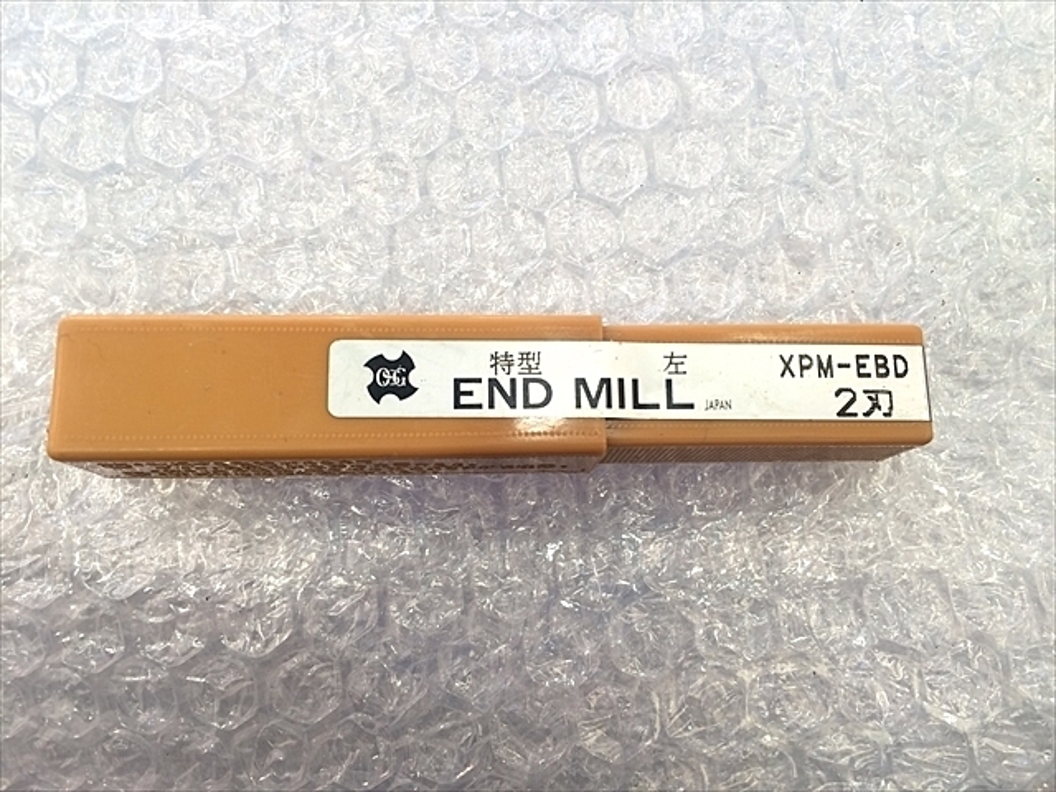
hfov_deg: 61.7
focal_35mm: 29
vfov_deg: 48.2
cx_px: 528
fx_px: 885
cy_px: 396
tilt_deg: -84.3
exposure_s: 1/30
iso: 50
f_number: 2.2
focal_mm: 4.15
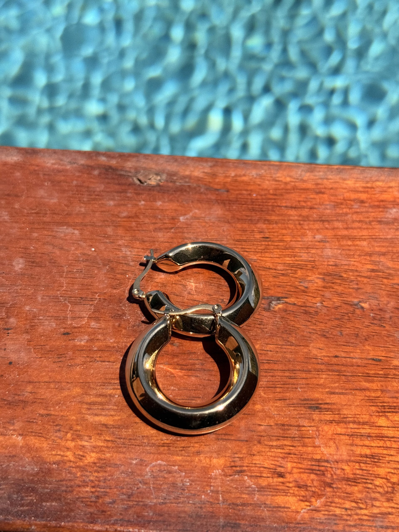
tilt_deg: -46.3
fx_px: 738
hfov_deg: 30.3
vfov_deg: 39.7
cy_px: 266
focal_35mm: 48
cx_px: 200
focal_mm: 6.76
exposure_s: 1/5587
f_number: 1.78
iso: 80
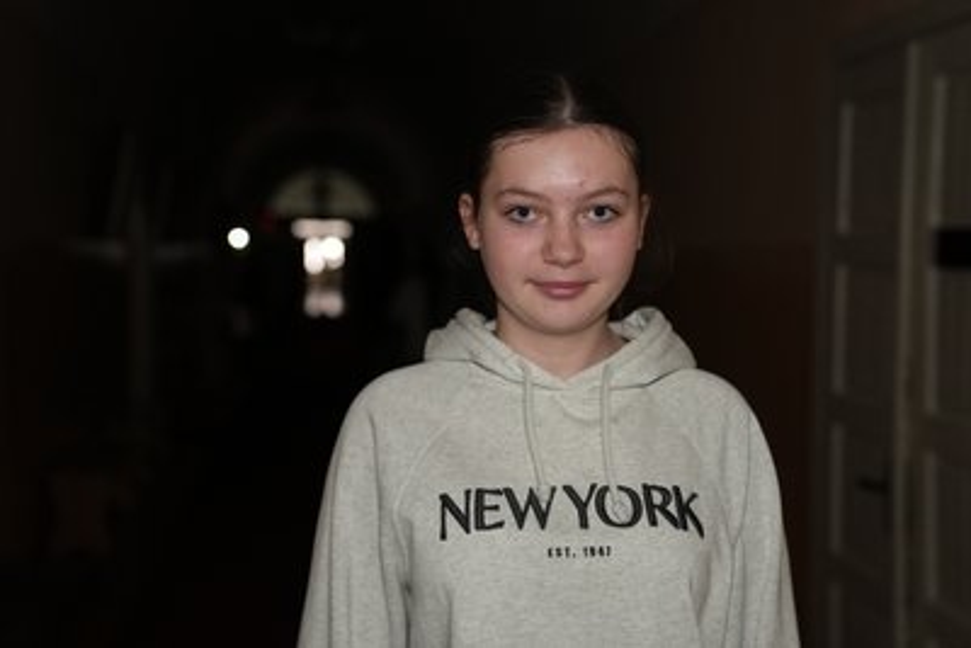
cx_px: 486
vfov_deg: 26.0
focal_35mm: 52
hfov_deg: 38.2
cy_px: 324
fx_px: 1403
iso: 5000
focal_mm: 52
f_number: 2.8
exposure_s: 1/100
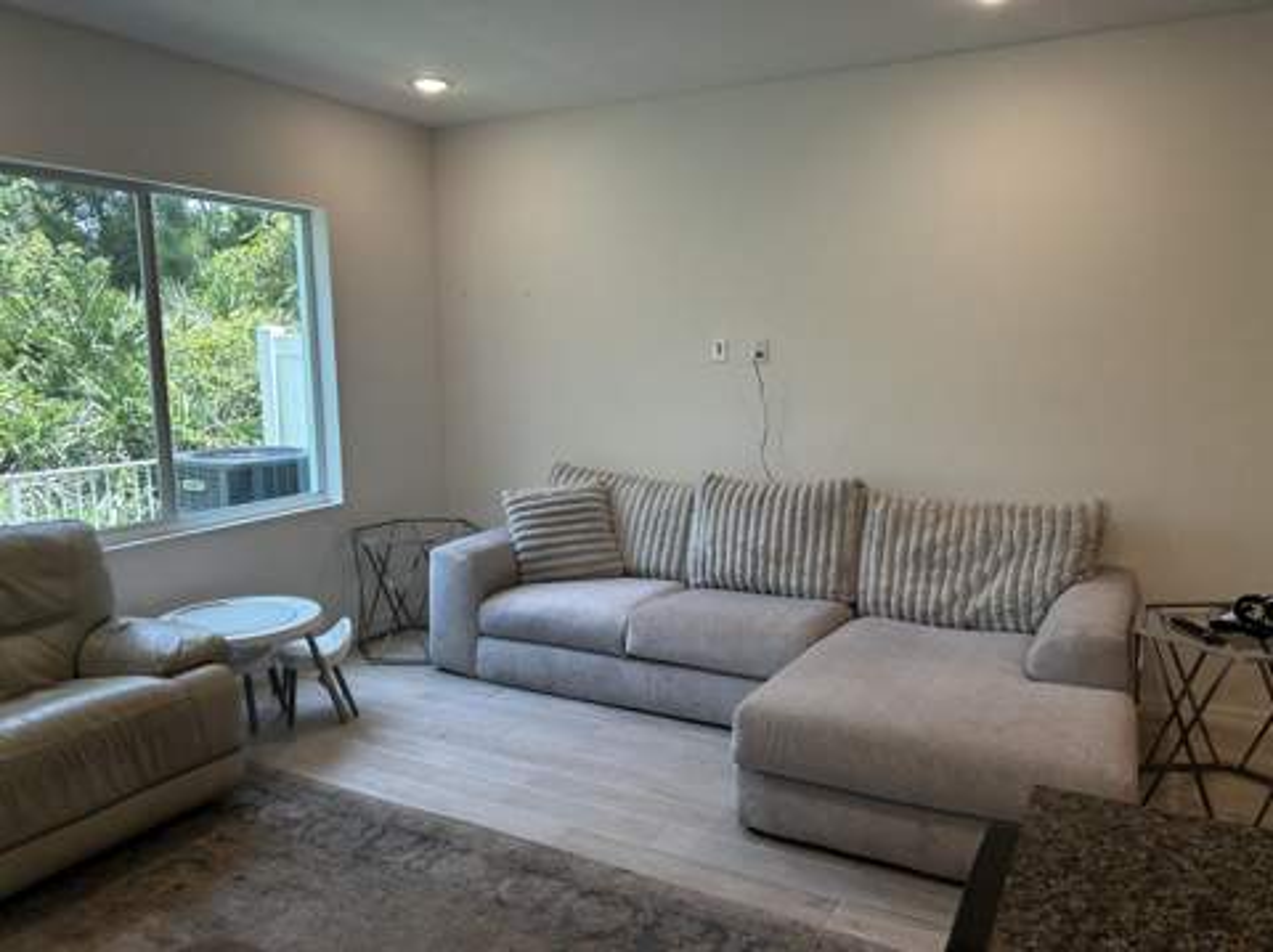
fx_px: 955
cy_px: 476
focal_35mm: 26
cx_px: 636
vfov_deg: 53.0
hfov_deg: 67.4
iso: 40
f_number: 1.5
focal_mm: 5.7
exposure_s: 1/120
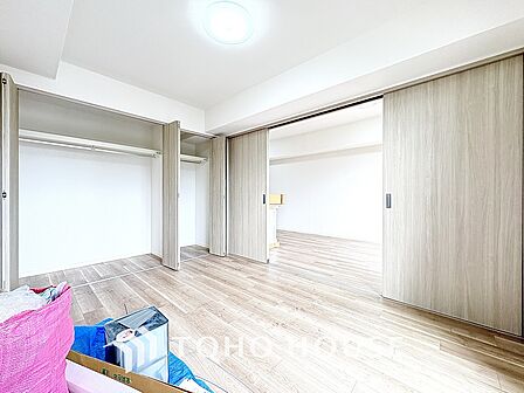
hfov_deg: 102.1
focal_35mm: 14
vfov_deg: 85.7
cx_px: 262
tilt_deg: +0.2
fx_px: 212
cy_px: 196
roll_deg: +0.8
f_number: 2.2
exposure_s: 1/113
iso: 125
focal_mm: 2.22
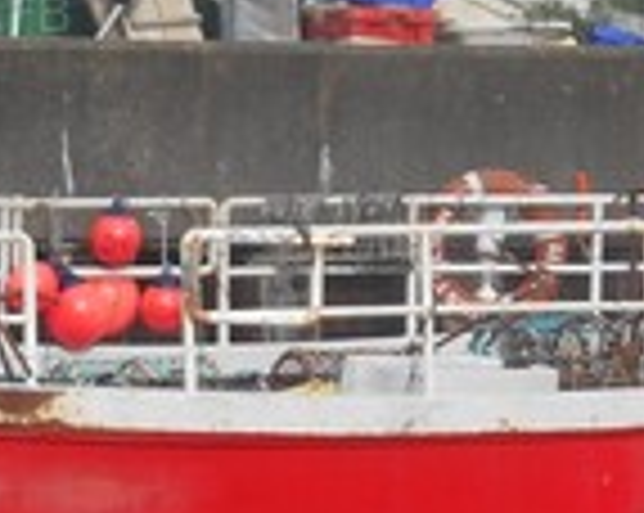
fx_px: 5082
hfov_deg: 7.2
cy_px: 306
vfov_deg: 5.8
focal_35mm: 267
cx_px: 72
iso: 80
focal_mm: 10.9
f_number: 4.4
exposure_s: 1/320
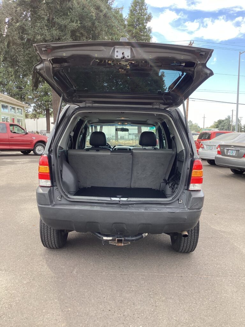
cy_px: 164
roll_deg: -0.9
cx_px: 122
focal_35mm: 31
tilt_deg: -6.0
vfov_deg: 58.4
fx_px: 293
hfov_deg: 45.4
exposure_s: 1/165
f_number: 2.4
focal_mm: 3.3
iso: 25
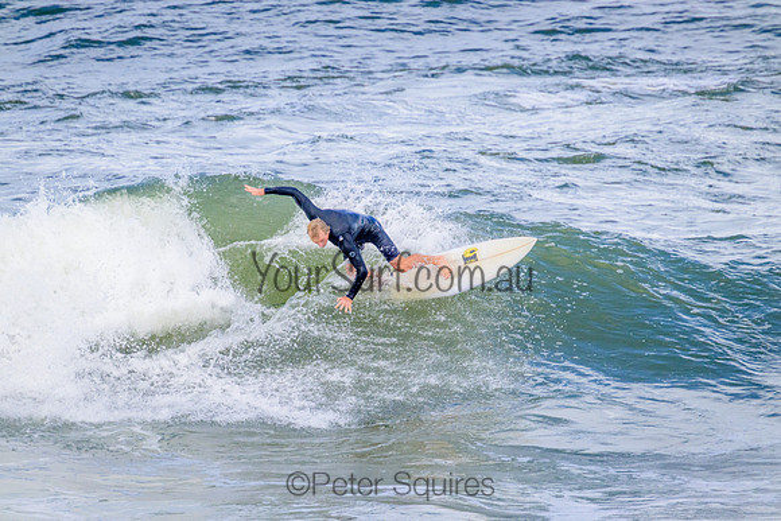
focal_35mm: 800
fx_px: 17359
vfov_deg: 1.7
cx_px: 390
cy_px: 260
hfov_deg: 2.6
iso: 1400
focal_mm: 800
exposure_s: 1/2000
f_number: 11
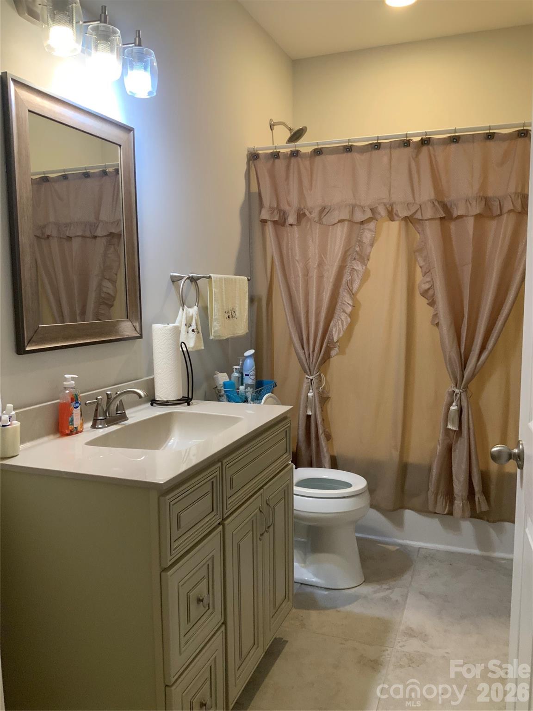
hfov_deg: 48.2
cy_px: 356
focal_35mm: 29
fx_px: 595
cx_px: 266
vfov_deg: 61.7
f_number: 1.8
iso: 160
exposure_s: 1/60
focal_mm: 3
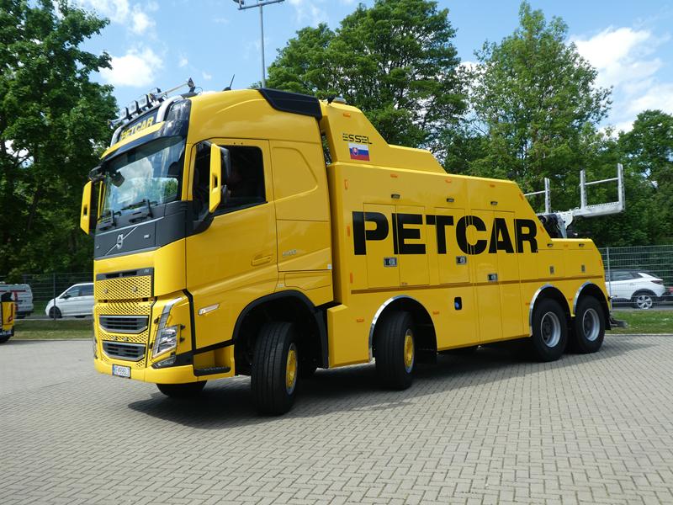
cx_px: 336
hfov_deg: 58.4
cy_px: 252
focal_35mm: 31
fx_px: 603
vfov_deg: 45.4
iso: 80
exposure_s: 1/400
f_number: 3.5
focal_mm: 5.4
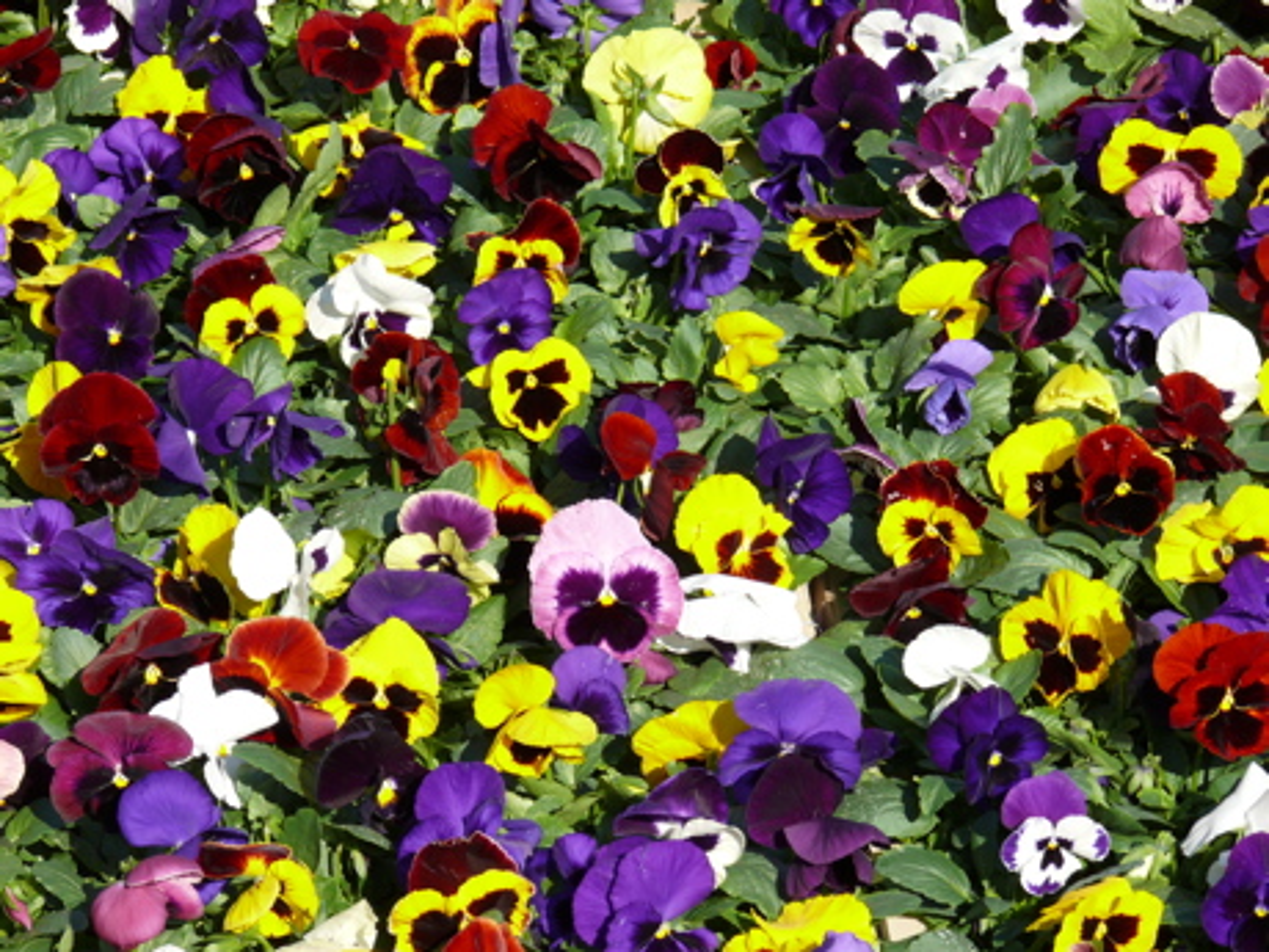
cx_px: 634
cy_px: 476
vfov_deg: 7.0
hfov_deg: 9.3
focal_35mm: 212
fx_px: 7772
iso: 100
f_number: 5.6
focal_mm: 44.8
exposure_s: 1/320
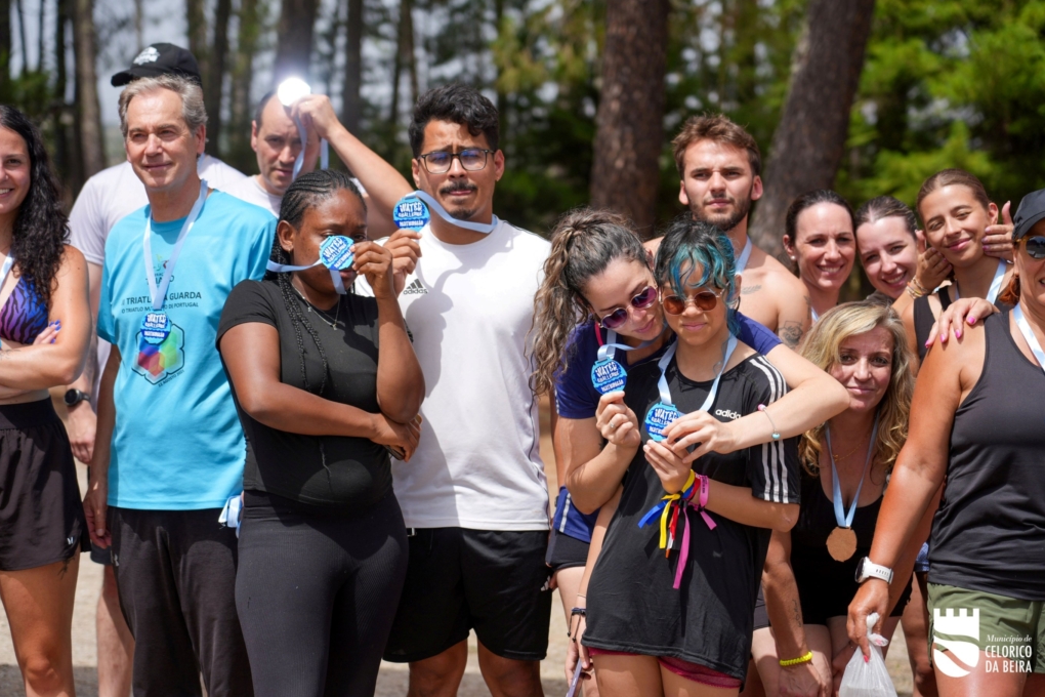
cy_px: 346
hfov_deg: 19.3
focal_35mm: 106
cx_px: 521
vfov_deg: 12.9
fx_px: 3077
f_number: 4.5
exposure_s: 1/800
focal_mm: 105
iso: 100
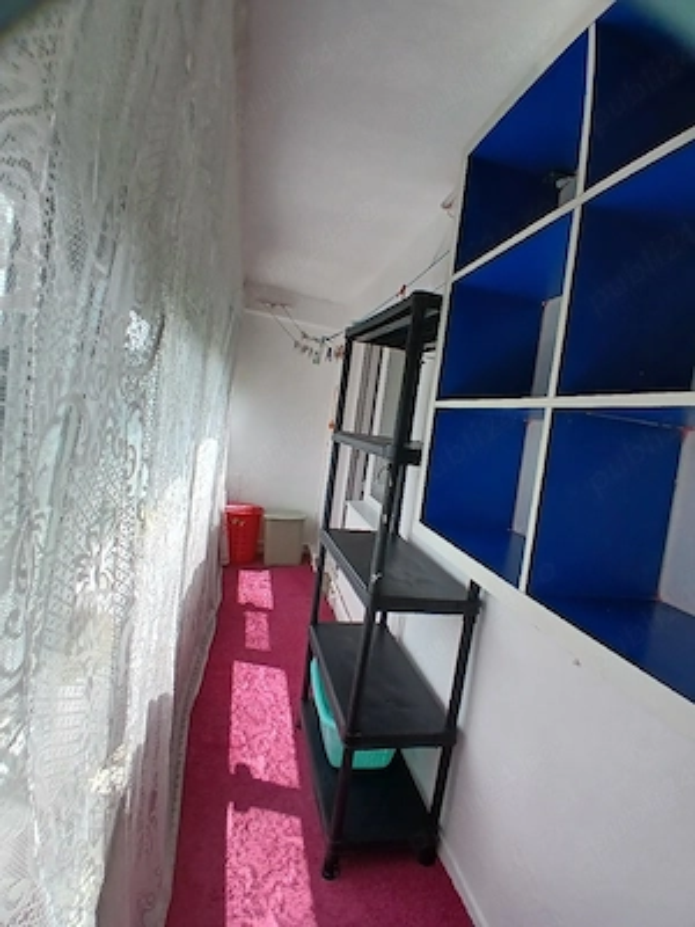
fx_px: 455
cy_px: 464
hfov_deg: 74.7
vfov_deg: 91.0
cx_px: 348
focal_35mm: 17
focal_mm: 1.4
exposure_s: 1/312
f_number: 2.2
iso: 50
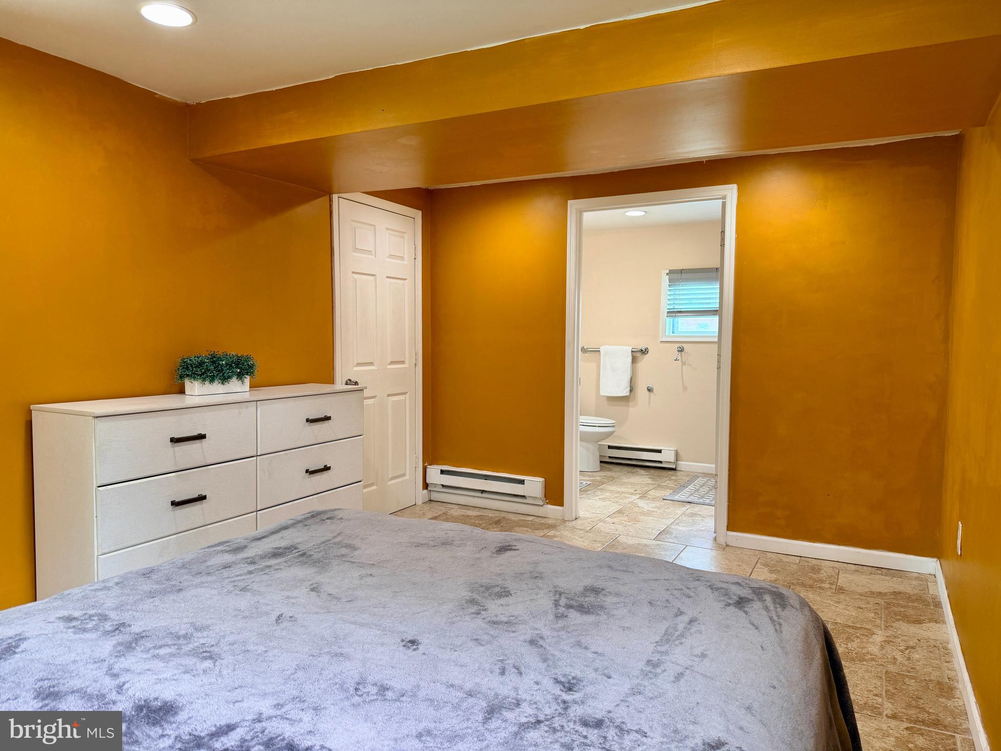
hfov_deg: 71.6
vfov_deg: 56.8
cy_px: 376
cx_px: 500
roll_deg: -0.3
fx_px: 694
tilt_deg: -3.7
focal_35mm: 24
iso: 100
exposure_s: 1/60
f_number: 1.78
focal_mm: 6.76
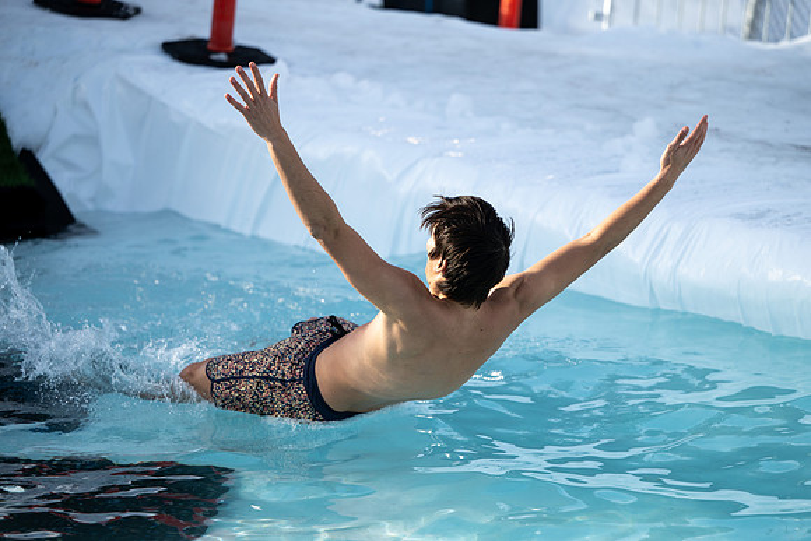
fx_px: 2855
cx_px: 437
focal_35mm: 127
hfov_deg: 16.2
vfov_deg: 10.8
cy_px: 298
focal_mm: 115
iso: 100
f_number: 2.8
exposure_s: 1/2000
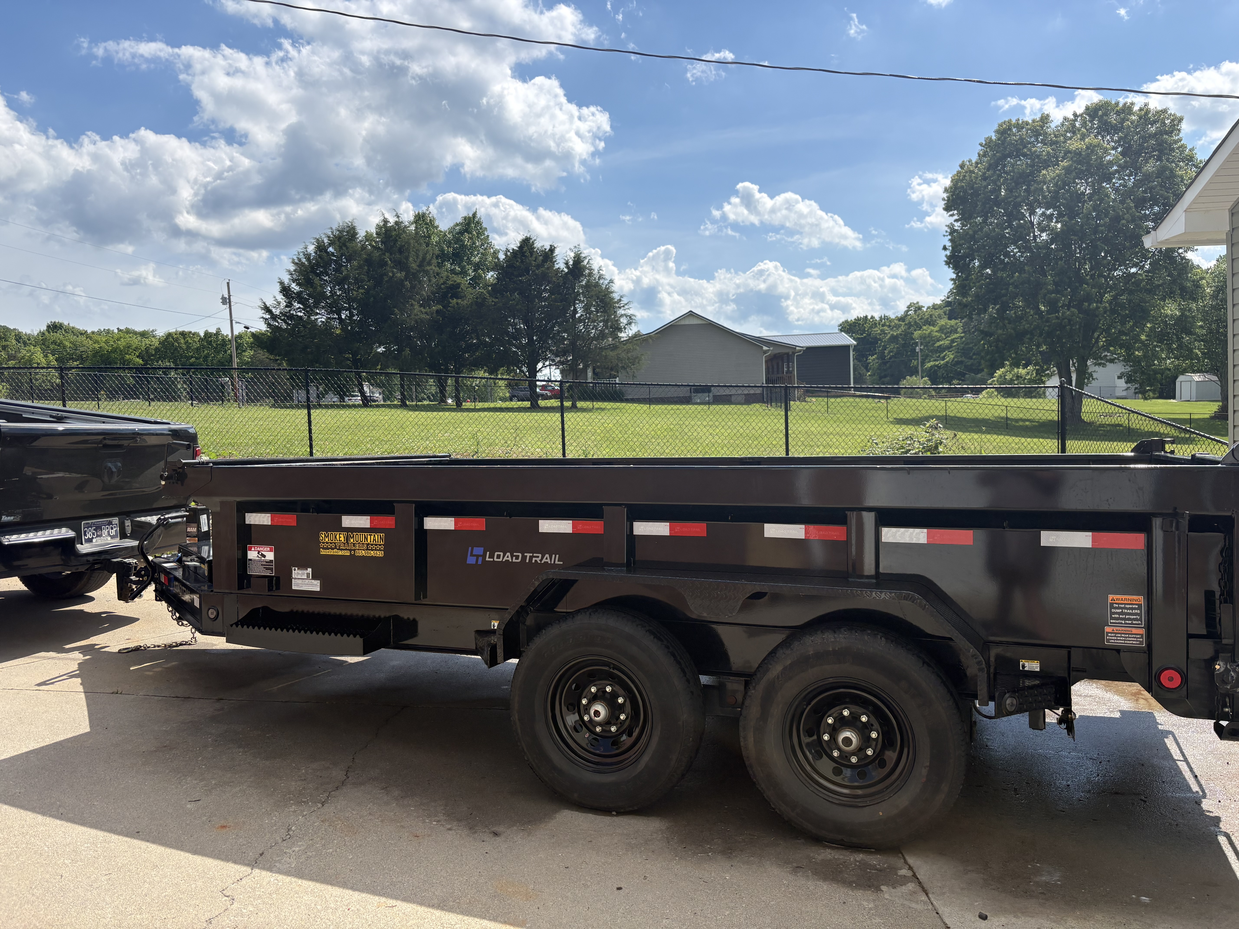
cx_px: 620
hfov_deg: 67.3
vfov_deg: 53.1
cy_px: 464
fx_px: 931
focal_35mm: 26
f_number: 1.6
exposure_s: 1/4608
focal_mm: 5.96
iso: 50
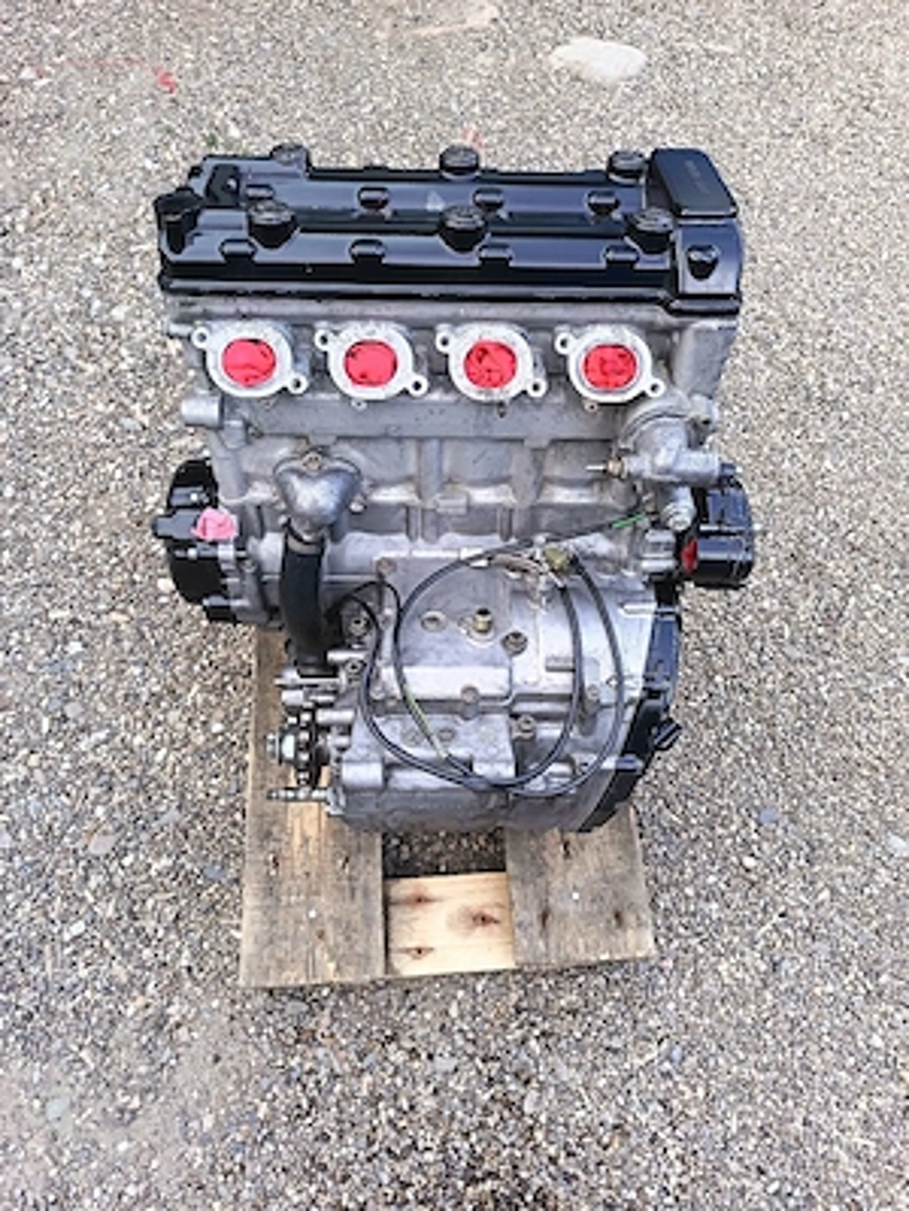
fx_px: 840
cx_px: 454
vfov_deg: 71.6
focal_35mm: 24
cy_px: 606
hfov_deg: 56.8
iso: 545
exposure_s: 1/100
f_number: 1.75
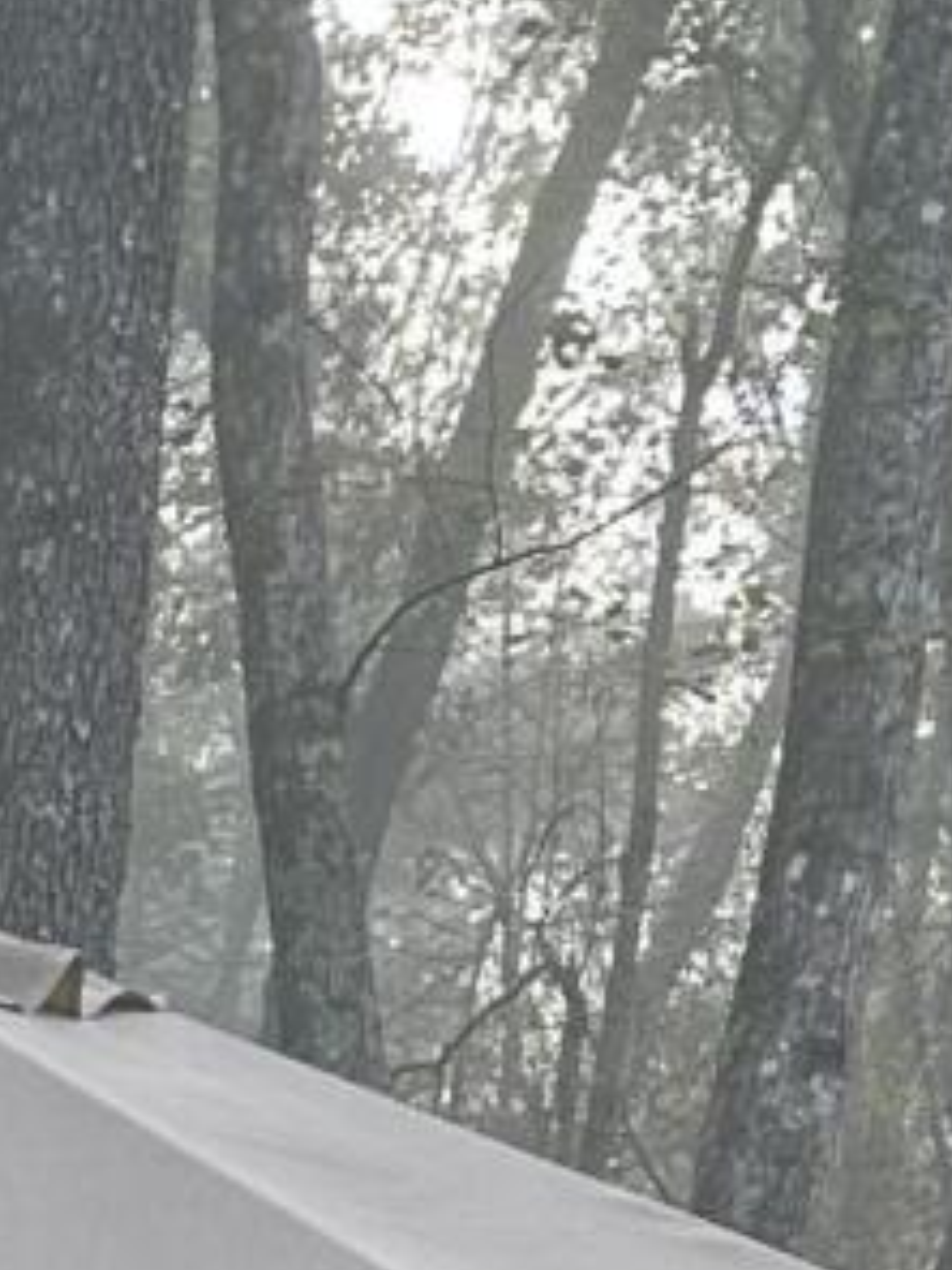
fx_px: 5940
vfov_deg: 9.9
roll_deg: -2.0
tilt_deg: -14.1
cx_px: -1196
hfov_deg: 8.5
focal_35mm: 162
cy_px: 3501
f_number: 1.78
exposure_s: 1/202
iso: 64
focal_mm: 6.86
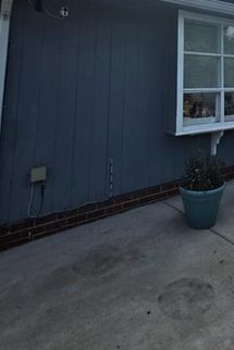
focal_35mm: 28
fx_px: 273
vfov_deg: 58.2
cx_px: 229
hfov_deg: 41.1
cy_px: 51
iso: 40
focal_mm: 2.2
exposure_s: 1/5073
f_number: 1.9
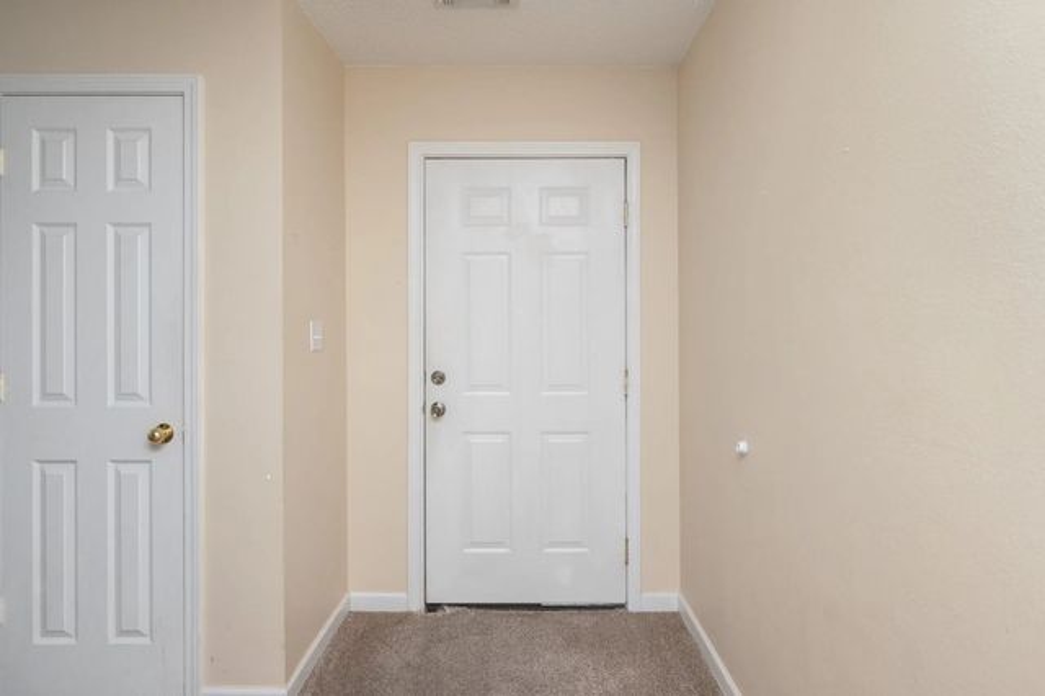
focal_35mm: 20
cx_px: 522
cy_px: 348
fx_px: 580
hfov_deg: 84.0
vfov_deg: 61.9
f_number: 9
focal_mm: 20
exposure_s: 1/30
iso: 320
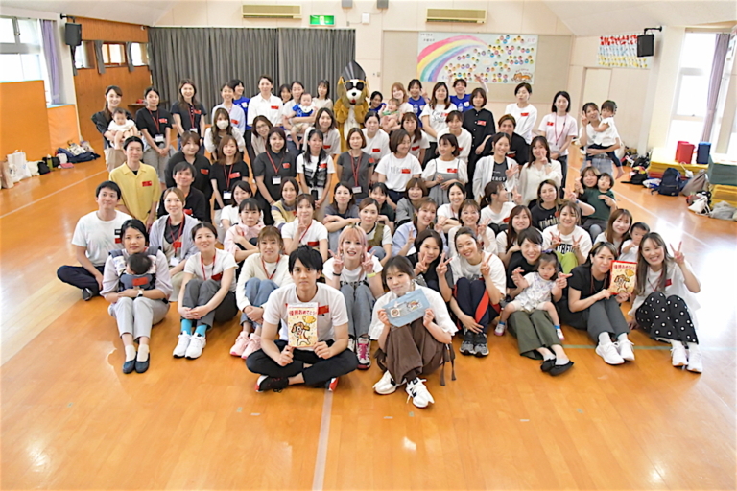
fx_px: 553
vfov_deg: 47.9
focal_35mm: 27
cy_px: 246
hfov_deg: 67.4
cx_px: 368
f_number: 7.1
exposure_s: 1/200
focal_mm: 18
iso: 10000
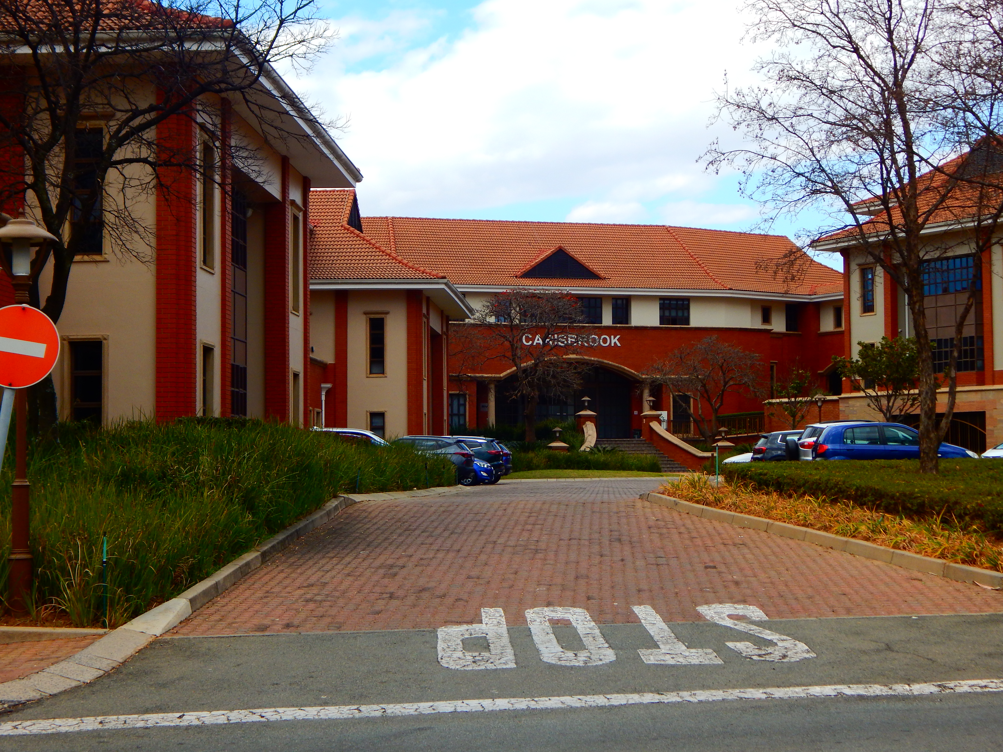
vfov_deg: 24.0
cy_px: 376
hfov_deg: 31.7
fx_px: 1767
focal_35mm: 61
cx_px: 502
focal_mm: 10.9
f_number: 4
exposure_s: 1/400
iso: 125
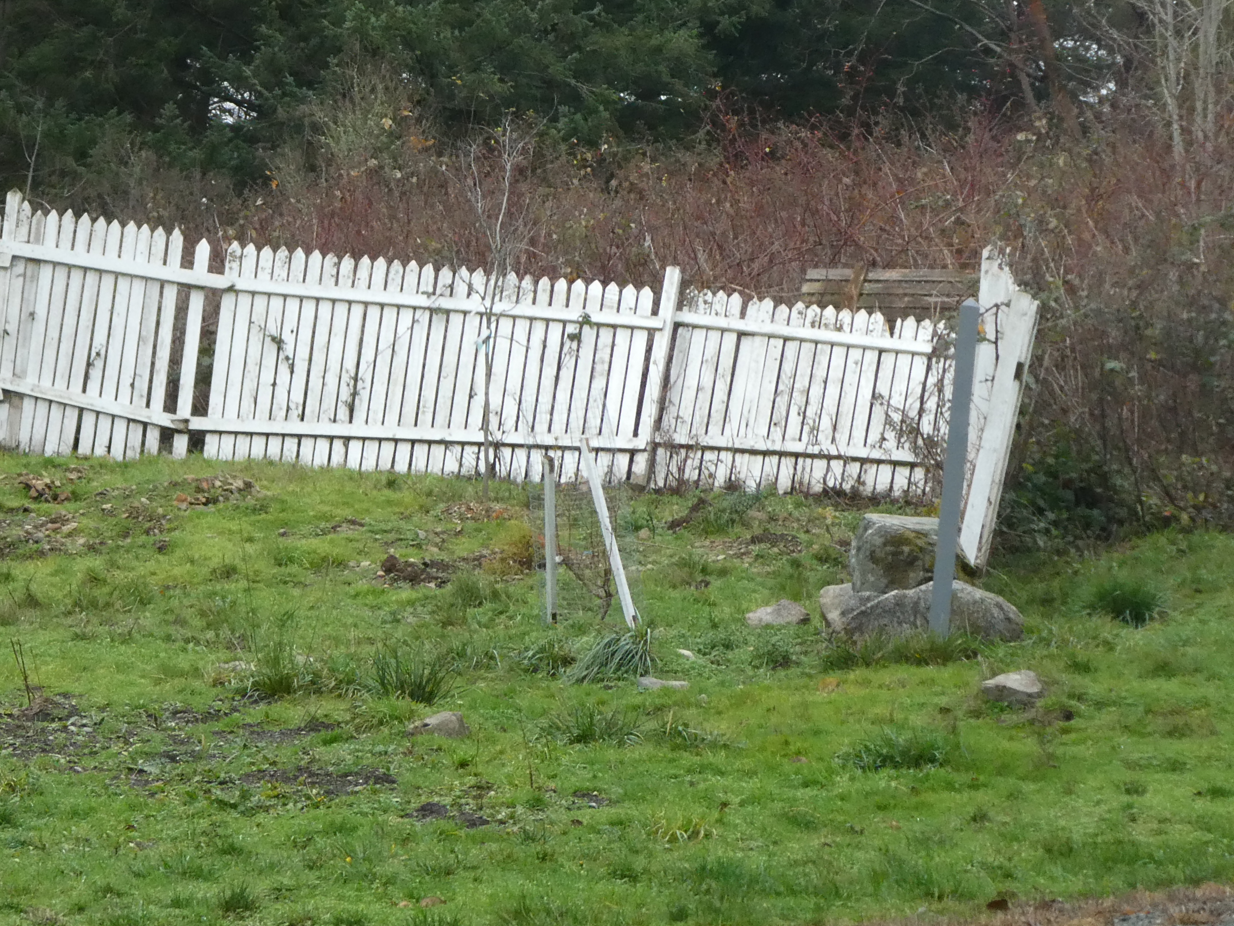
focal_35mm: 138
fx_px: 4919
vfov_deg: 10.7
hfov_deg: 14.2
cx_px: 136
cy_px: 258
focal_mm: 13.2
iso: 320
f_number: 4.6
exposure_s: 1/125
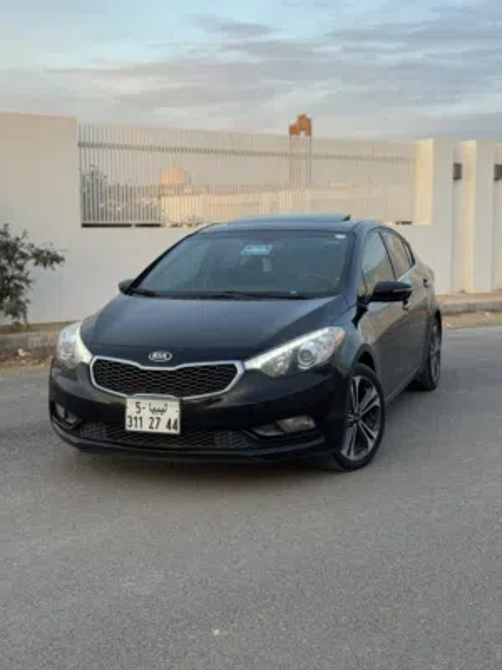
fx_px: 928
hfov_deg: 30.3
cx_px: 251
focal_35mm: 48
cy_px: 335
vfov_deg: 39.7
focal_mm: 6.76
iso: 100
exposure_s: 1/248
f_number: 1.78
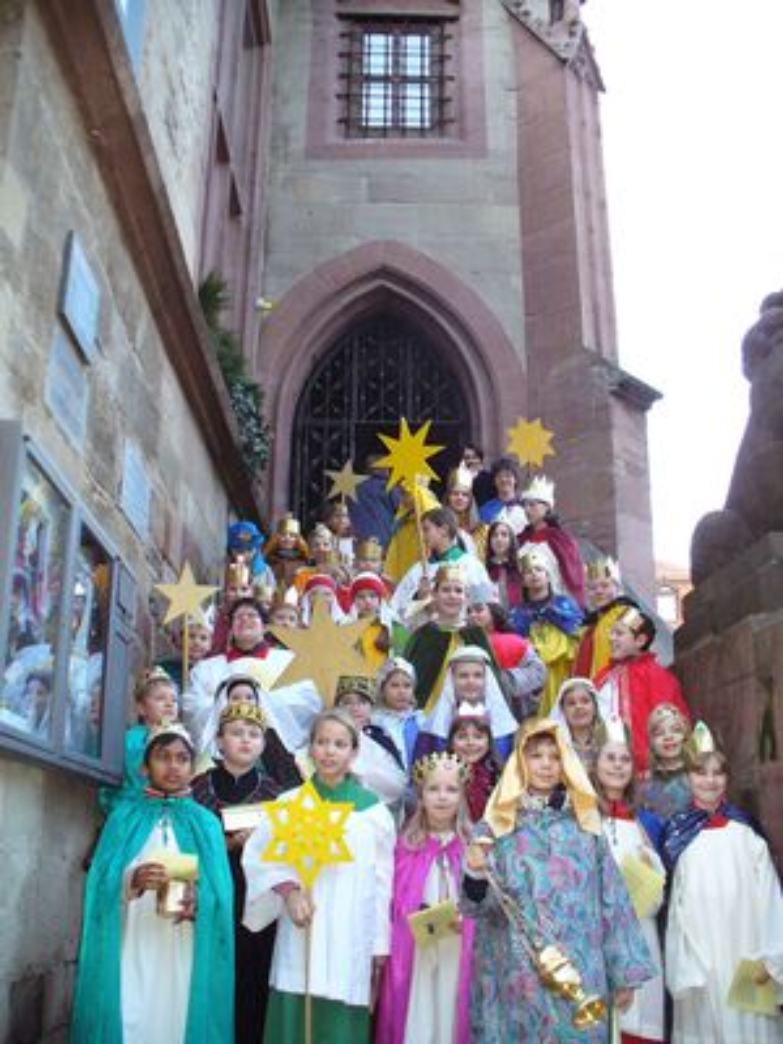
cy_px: 522
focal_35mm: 37
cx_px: 392
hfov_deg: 38.7
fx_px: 1116
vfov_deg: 50.1
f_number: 2.8
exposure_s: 1/60
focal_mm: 6.1
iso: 300
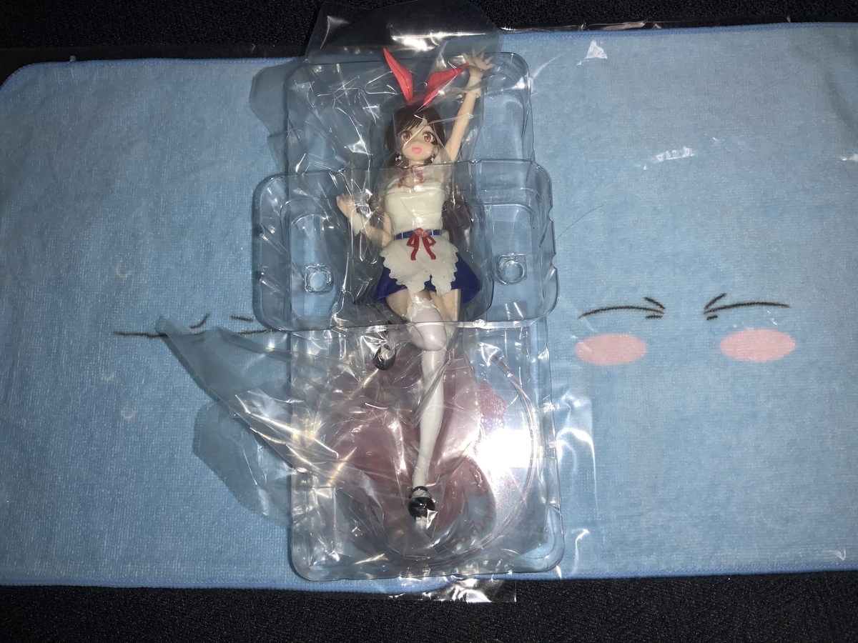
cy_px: 322
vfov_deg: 48.2
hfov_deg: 61.7
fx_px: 719
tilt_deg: -80.9
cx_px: 429
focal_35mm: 29
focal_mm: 3
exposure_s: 1/76
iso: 16
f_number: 1.8
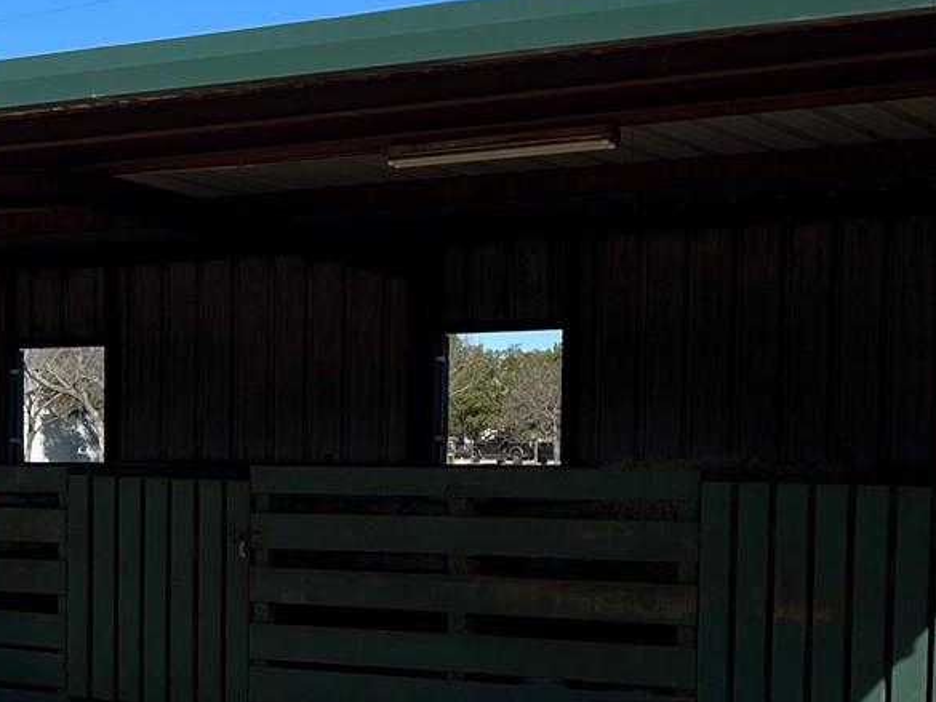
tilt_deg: -2.7
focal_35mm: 91
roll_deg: +0.0
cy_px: 548
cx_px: 32
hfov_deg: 20.9
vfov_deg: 16.1
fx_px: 2461
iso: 50
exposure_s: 1/4444
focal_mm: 5.7
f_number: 1.5
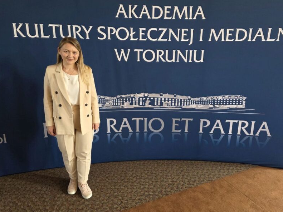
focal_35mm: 25
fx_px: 204
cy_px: 98
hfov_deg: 69.3
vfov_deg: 54.8
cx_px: 150
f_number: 1.7
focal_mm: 6.3
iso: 400
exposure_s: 1/100
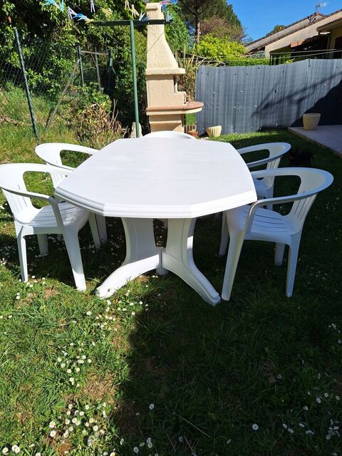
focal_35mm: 23
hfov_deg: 58.9
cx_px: 171
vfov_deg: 73.9
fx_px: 303
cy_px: 228
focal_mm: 5.54
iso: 40
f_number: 1.8
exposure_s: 1/4425
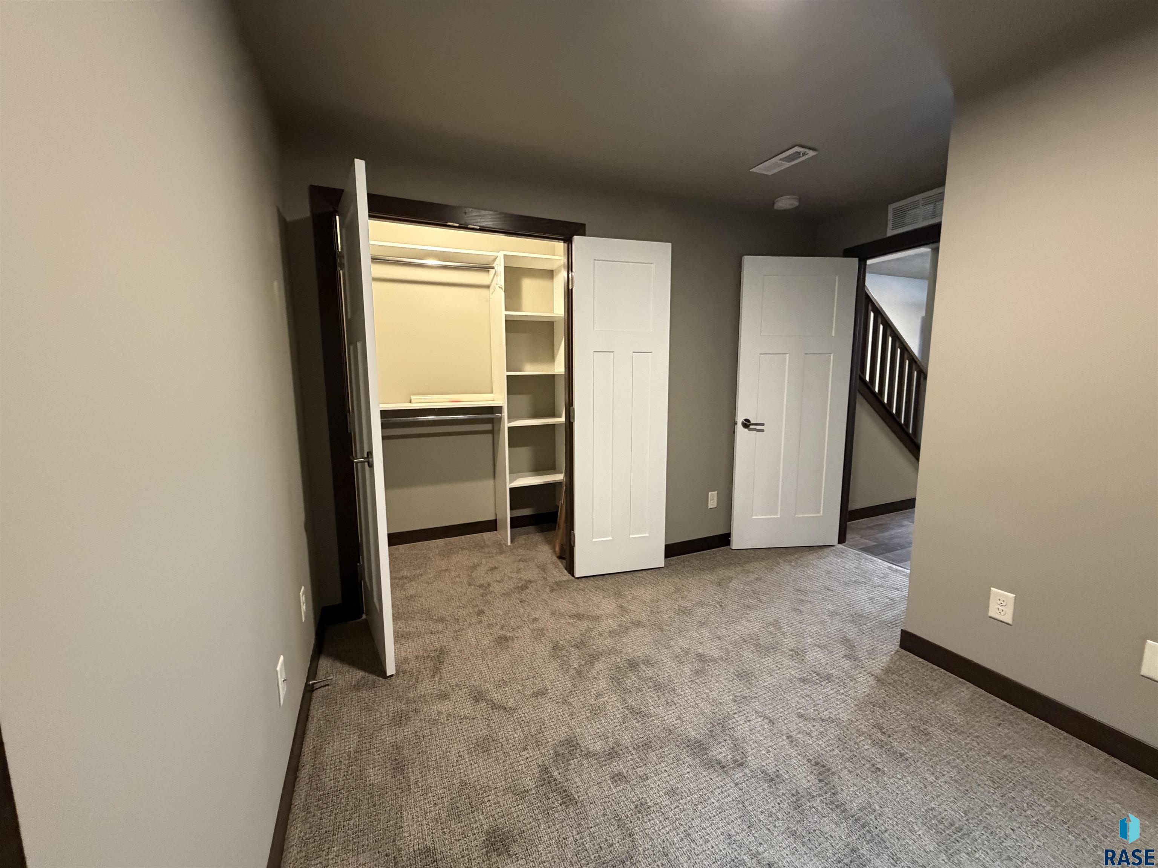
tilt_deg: -7.9
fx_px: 468
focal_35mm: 14
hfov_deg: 102.1
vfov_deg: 85.7
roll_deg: +0.7
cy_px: 434
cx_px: 579
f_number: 2.2
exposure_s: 1/60
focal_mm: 2.22
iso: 800
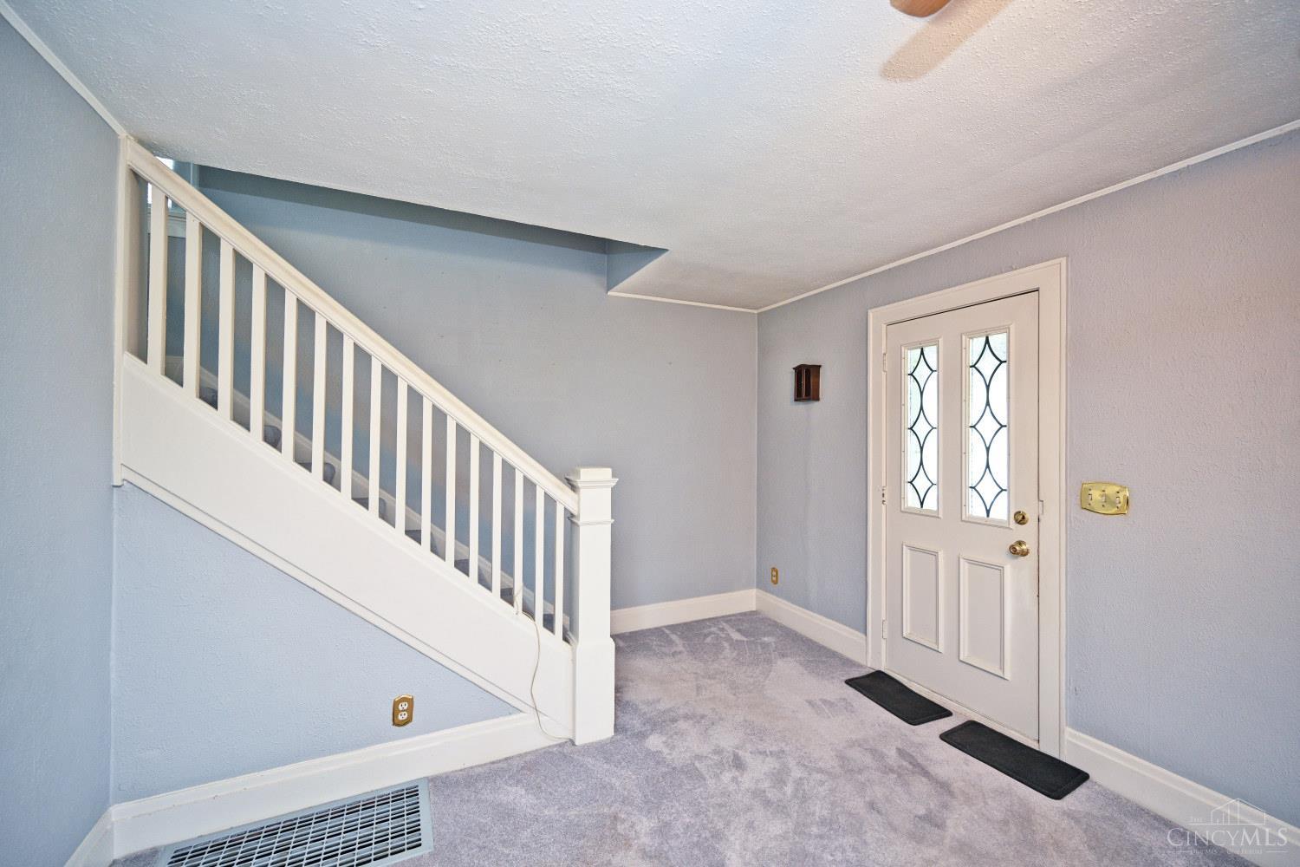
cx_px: 650
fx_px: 506
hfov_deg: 104.3
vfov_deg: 81.2
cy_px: 434
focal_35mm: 14
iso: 720
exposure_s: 1/60
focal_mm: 14
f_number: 4
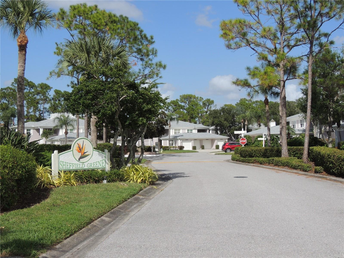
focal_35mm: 47
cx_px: 172
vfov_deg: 30.9
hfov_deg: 40.4
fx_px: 467
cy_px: 129
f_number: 3.5
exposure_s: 1/1250
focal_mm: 8.3
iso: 100
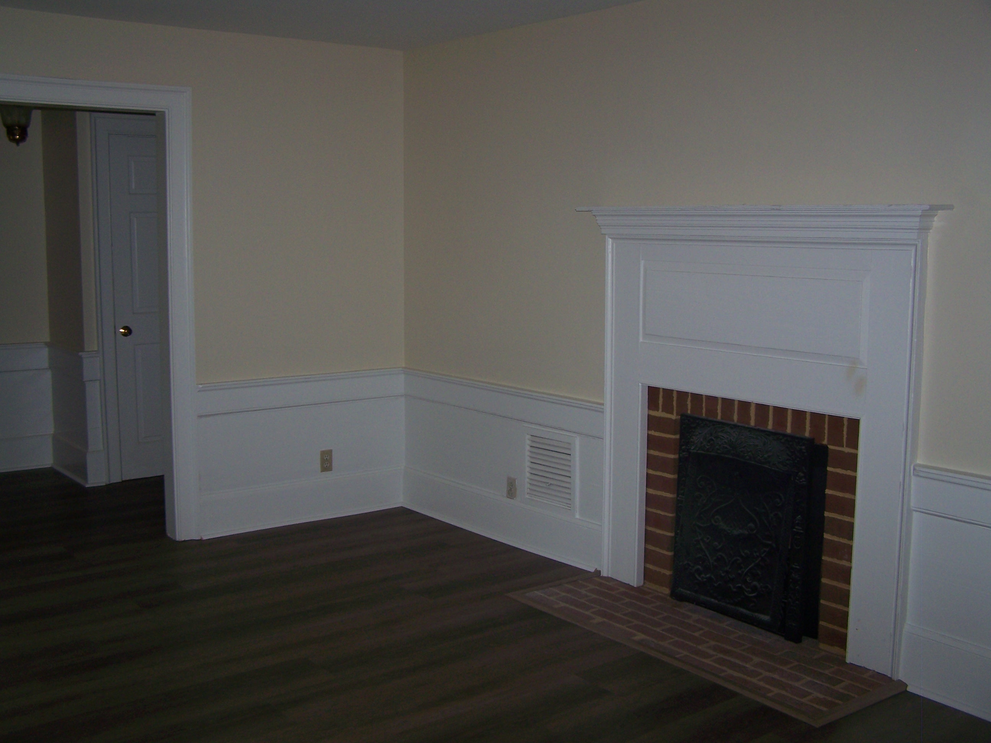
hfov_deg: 49.0
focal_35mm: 38
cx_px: 496
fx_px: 1088
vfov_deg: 37.7
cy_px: 372
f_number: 2.8
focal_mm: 6.3
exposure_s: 1/60
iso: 80
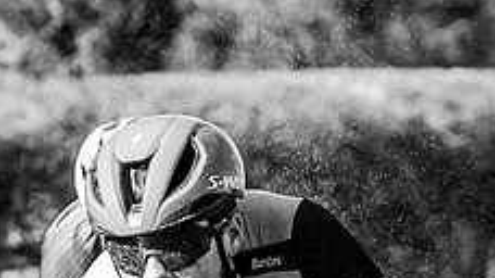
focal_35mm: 828
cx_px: 345
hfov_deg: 2.6
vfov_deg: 1.5
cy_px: 483
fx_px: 10863
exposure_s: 1/800
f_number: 4.5
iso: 320
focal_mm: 101
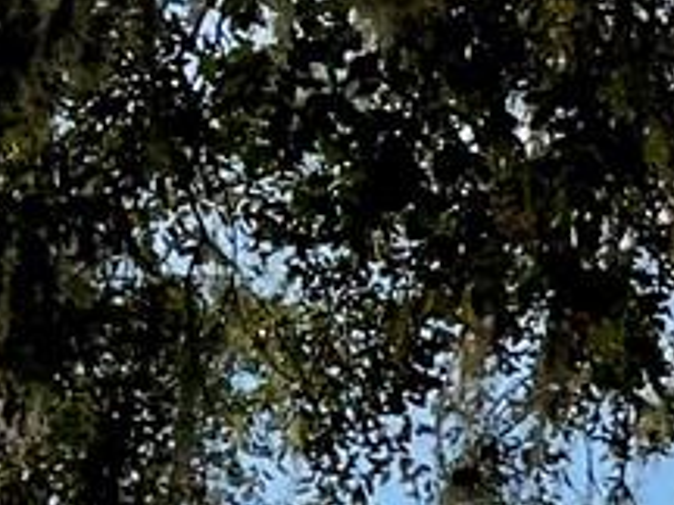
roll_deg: -2.1
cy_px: 1085
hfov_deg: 8.7
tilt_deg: +7.5
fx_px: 3758
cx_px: 1922
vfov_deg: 7.3
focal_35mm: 193
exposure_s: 1/1473
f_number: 1.6
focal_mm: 4.2
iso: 32
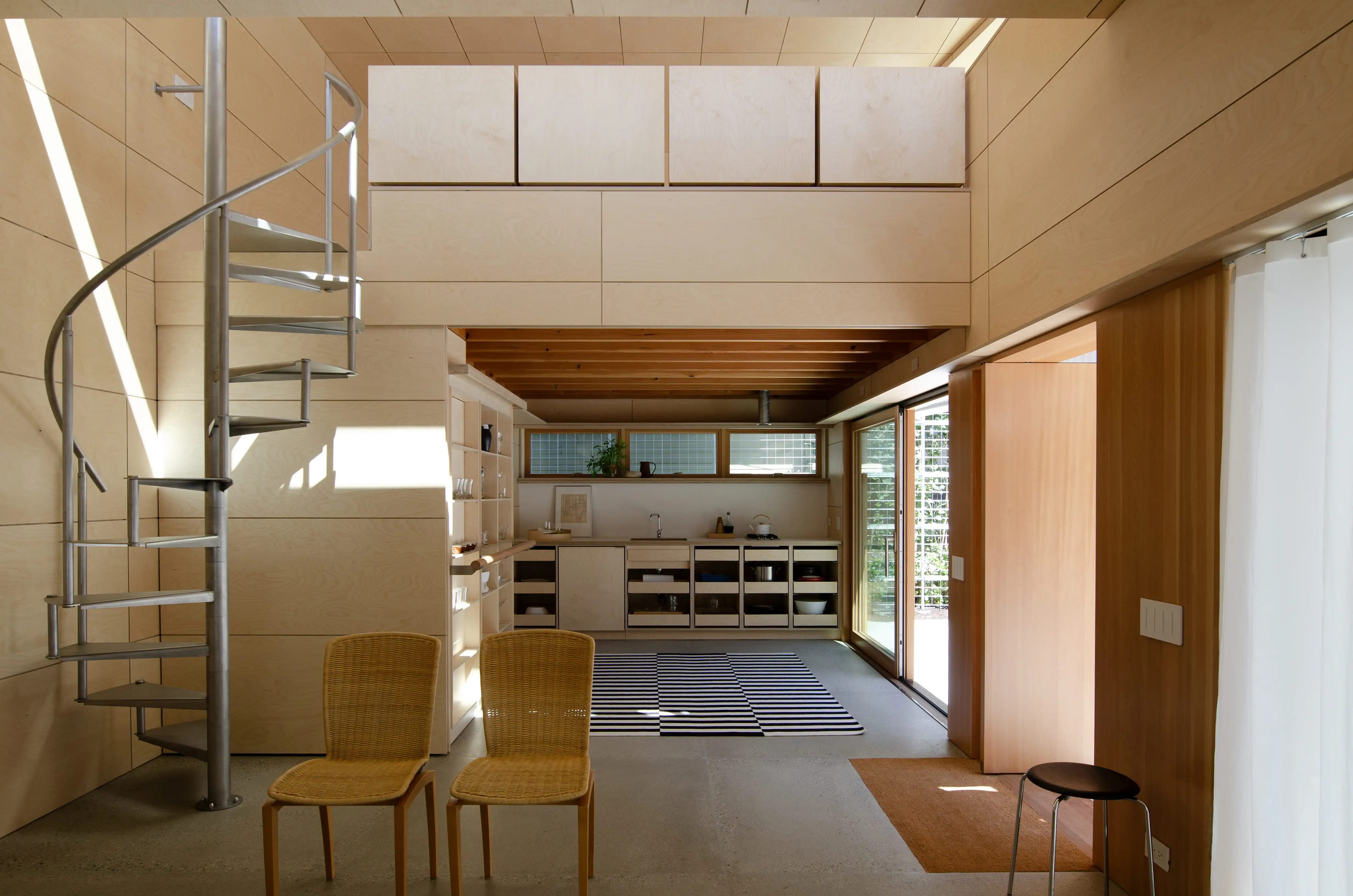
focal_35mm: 21
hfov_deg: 81.3
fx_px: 788
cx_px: 676
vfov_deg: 59.3
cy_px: 448
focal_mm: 14
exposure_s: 1/60
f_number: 5
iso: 100
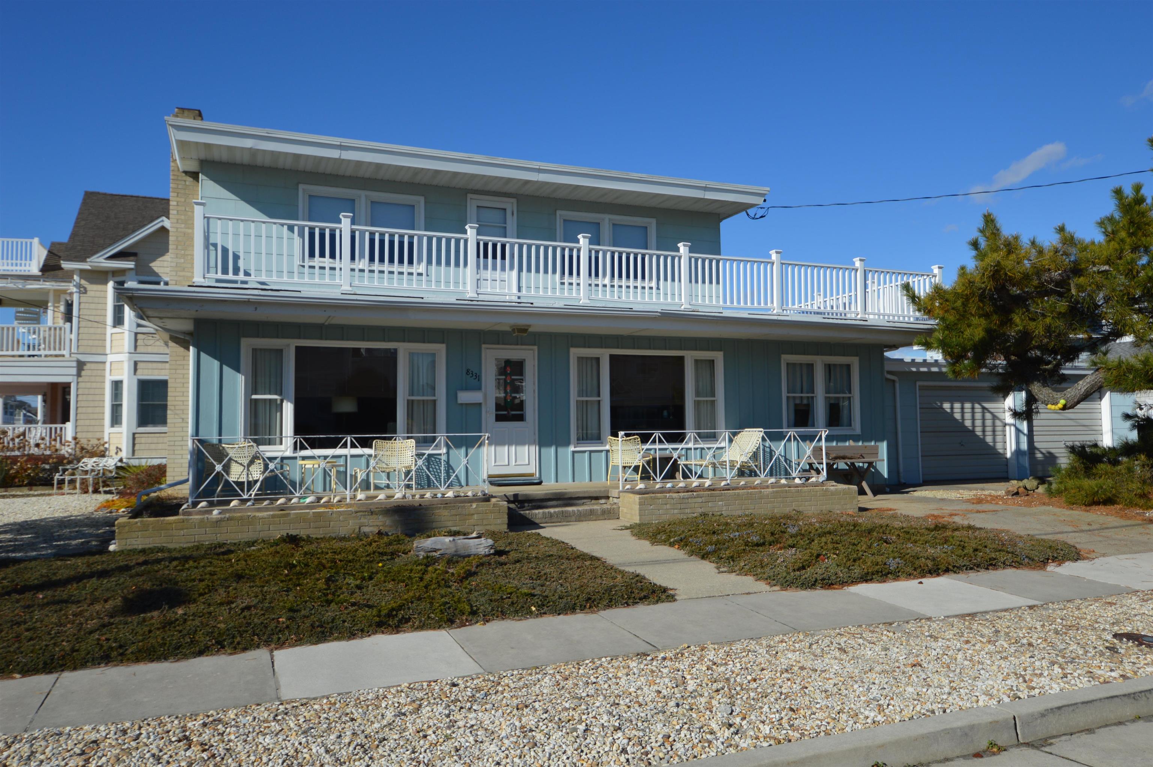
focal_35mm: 26
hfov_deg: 70.5
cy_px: 384
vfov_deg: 50.3
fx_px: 816
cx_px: 576
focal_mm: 17
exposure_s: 1/320
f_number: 9
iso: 100
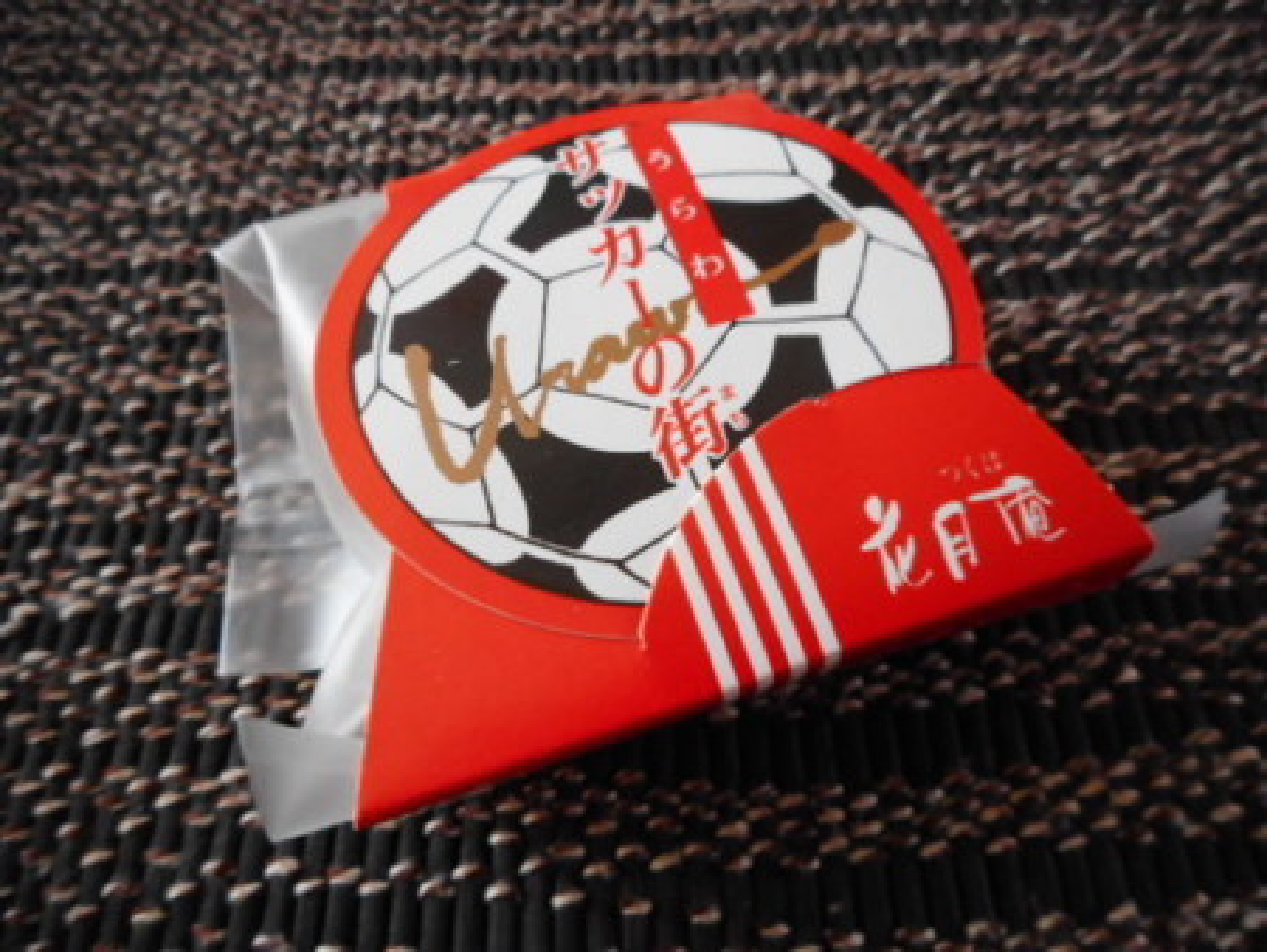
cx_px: 634
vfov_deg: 54.9
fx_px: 916
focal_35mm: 25
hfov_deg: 69.4
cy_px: 476
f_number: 3.7
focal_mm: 4.5
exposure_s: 1/13
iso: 400
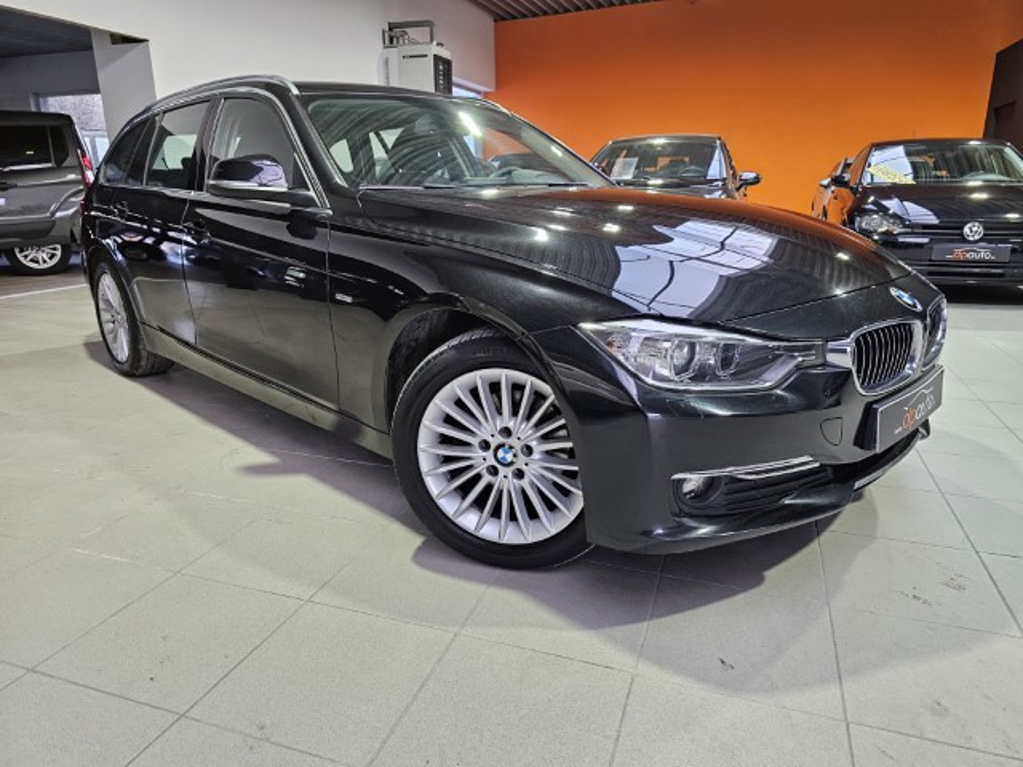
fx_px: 680
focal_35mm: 23
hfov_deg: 73.9
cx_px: 512
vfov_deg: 58.9
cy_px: 384
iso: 160
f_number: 1.7
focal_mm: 6.3
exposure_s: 1/100
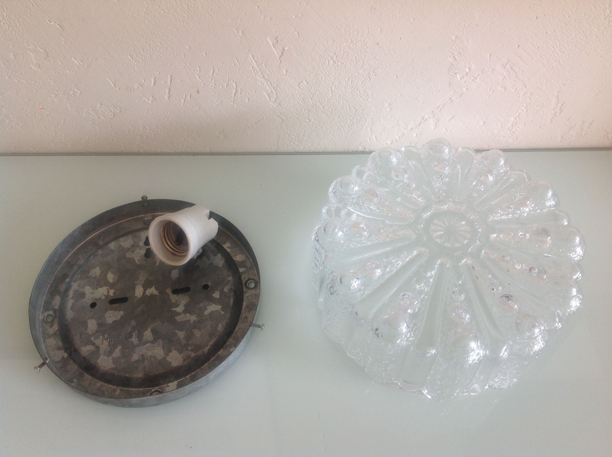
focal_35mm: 35
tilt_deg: -56.0
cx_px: 306
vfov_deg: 40.6
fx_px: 618
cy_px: 228
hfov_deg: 52.7
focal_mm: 4.28
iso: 64
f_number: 2.4
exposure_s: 1/60
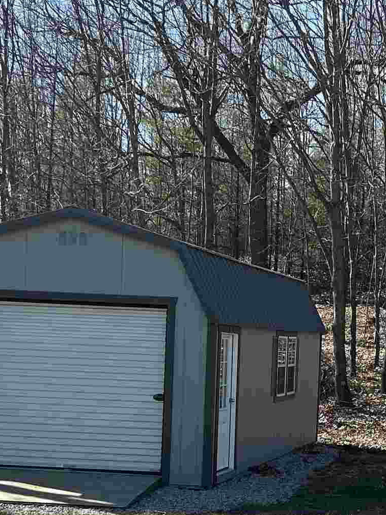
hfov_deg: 18.1
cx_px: 406
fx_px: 1175
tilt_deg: -2.8
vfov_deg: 24.5
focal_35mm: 79
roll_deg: -2.1
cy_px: 380
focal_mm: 5.7
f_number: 1.5
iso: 50
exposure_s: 1/1751
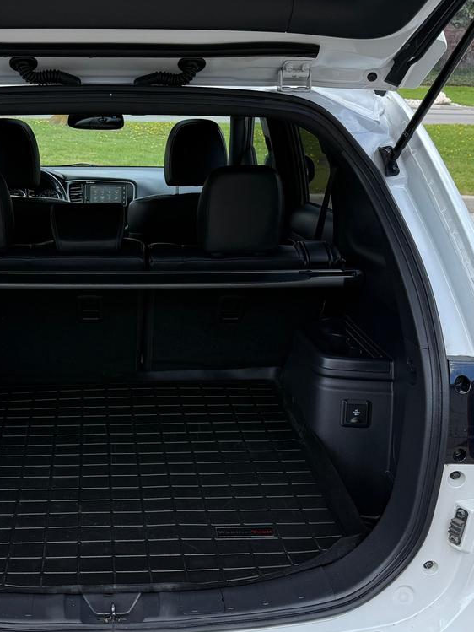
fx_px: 748
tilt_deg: -22.6
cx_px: 130
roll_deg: -1.7
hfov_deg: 34.5
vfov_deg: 45.5
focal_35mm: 41
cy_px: 384
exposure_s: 1/943
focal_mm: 6.76
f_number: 1.78
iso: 80
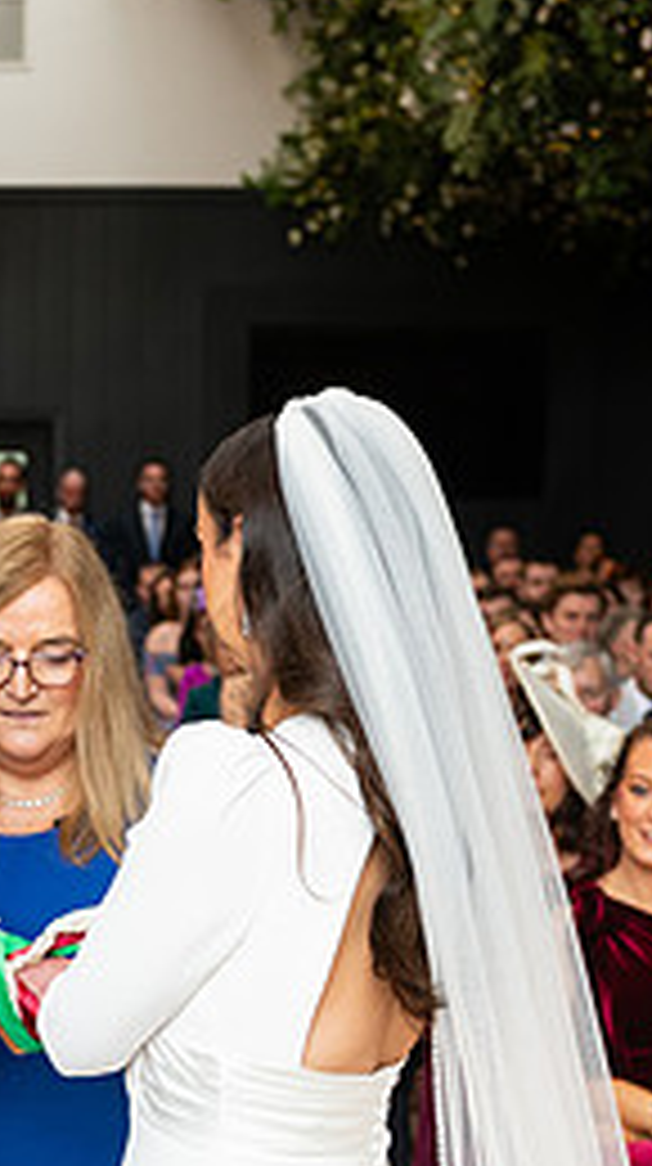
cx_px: -99
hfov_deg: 12.6
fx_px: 2900
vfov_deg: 22.5
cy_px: 844
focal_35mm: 94
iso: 640
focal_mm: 40
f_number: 3.5
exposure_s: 1/160
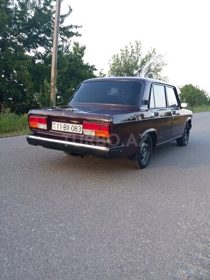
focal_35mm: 27
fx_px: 218
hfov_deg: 51.4
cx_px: 105
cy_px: 140
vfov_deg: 65.3
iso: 40
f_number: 1.9
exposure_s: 1/125
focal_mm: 3.7
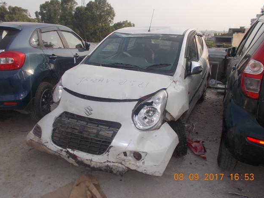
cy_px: 99
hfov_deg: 58.3
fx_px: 237
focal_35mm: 31
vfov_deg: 45.5
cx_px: 131
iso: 80
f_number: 3.4
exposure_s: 1/400
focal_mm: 5.3
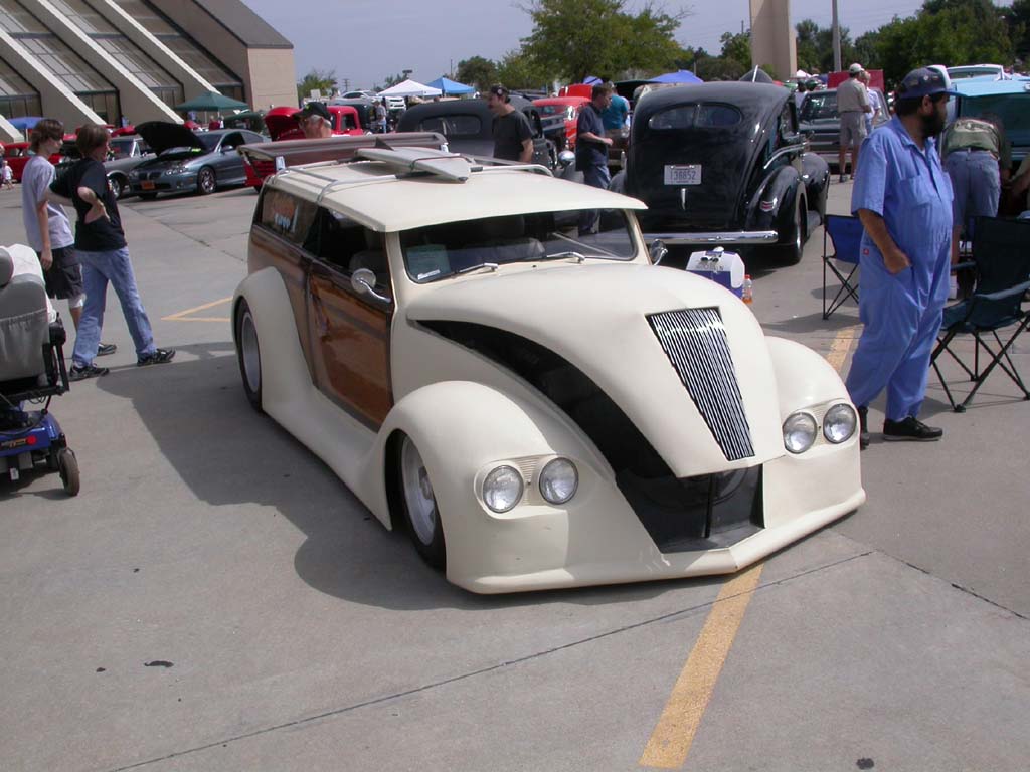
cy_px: 386
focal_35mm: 38
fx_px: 1131
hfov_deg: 49.0
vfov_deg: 37.7
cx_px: 515
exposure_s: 1/631
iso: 100
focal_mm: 7.85
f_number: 7.5
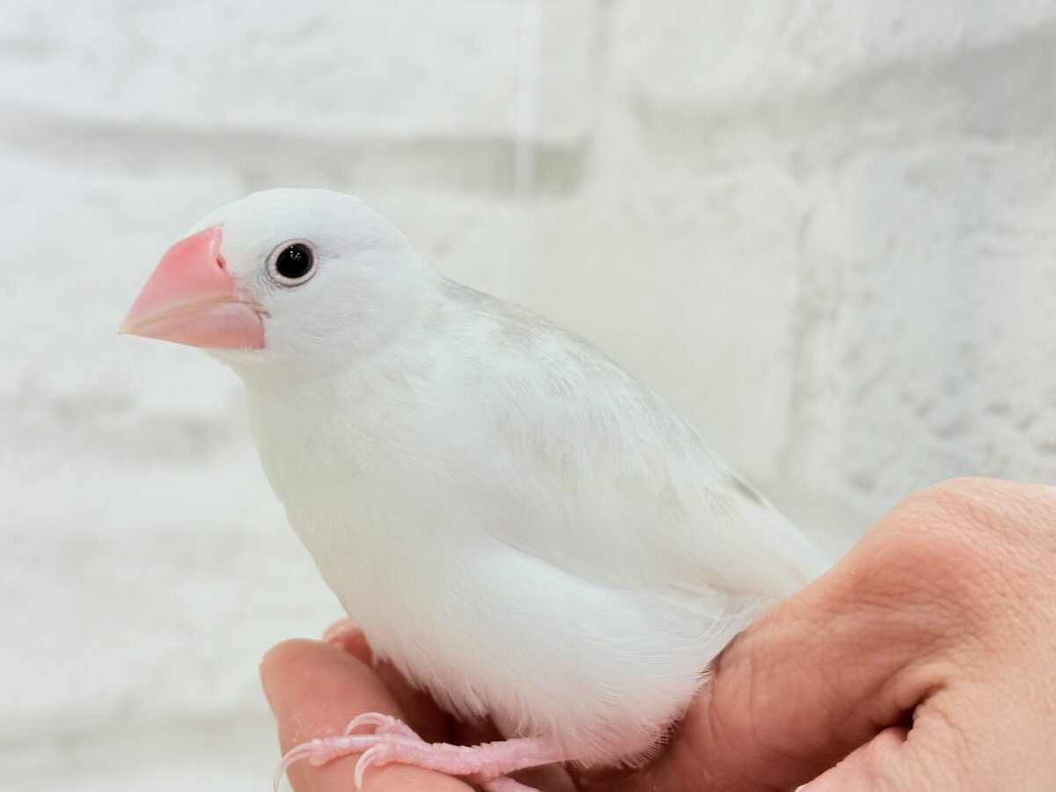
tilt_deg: -3.3
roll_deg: -1.3
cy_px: 396
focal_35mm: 52
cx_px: 528
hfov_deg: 36.8
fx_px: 1586
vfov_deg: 28.0
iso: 80
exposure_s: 1/100
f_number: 1.6
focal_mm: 5.96
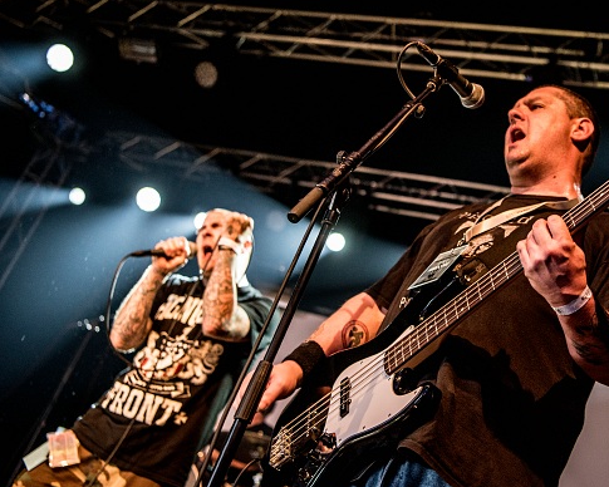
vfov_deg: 28.6
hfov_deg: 34.8
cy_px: 238
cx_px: 431
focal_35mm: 53
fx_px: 955
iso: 800
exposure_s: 1/125
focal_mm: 38
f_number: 3.2
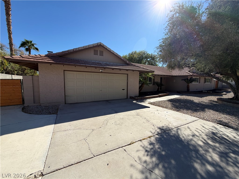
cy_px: 90
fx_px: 97
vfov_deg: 85.7
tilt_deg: -4.5
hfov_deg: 102.1
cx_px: 120
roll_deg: -0.4
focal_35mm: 14
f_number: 2.2
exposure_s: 1/853
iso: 20
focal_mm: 2.22
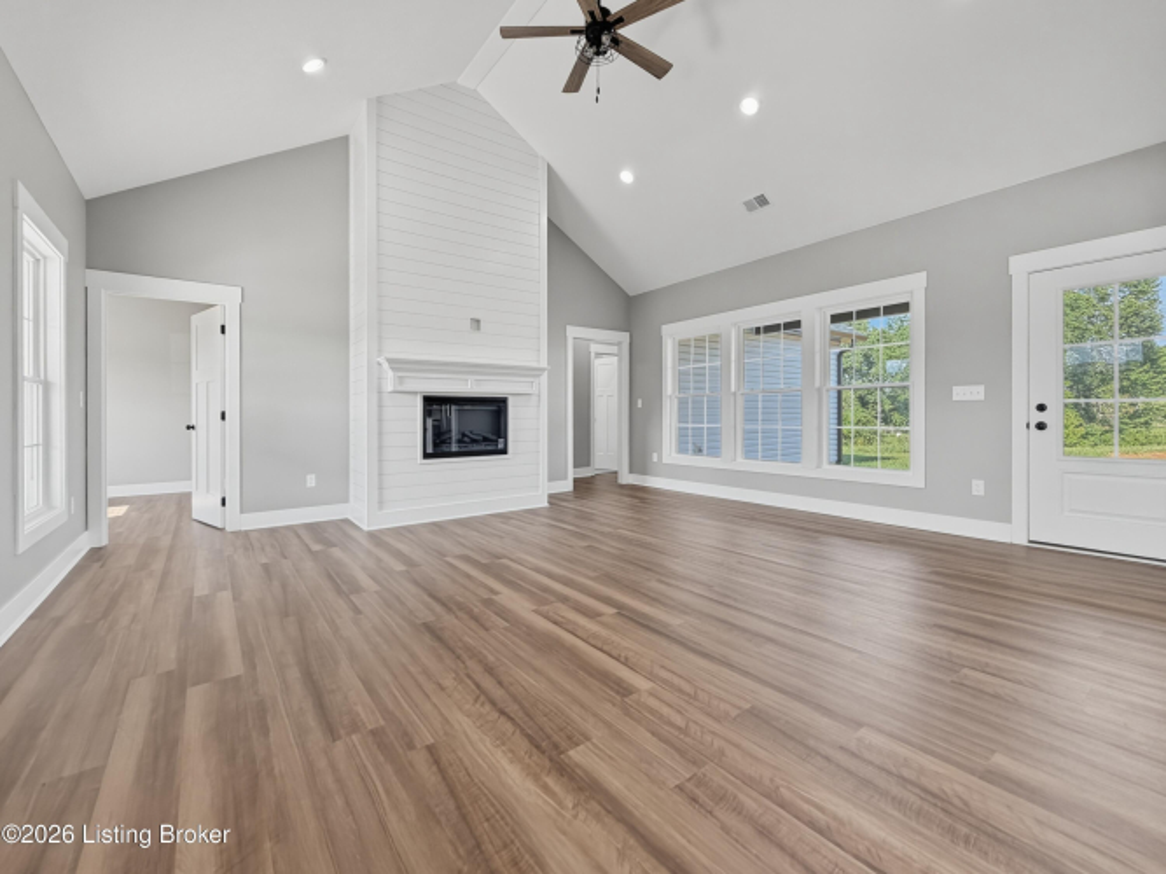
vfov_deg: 85.7
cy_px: 437
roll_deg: -1.2
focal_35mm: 14
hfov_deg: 102.1
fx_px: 471
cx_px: 583
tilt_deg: -3.6
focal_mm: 2.2
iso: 100
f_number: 2.2
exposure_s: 1/120
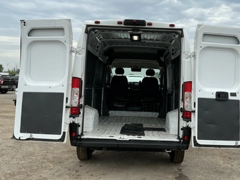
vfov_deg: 41.8
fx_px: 236
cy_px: 79
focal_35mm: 34
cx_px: 141
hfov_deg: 53.7
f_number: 1.8
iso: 25
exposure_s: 1/1221
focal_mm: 3
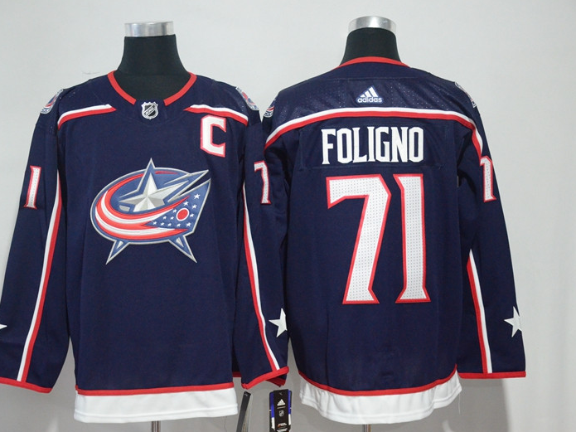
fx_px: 1048
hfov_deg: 30.7
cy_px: 218
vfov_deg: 23.3
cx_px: 260
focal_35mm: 63
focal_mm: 38
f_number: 5
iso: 4000
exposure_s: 1/30
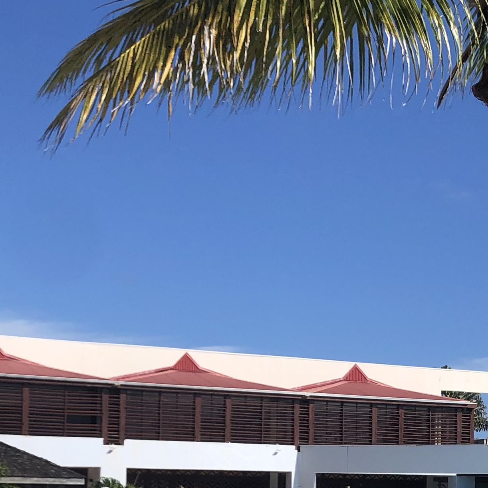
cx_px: 395
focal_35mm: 81
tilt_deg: +1.6
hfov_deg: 21.1
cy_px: 475
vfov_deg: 20.8
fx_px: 1292
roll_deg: +0.0
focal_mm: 4
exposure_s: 1/3205
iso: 20
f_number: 1.8
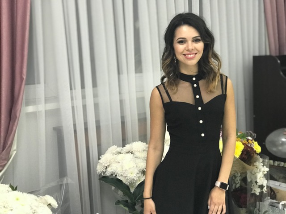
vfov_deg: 25.7
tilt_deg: -8.6
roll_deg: +1.0
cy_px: 107
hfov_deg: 33.8
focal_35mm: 57
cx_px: 143
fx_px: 471
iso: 320
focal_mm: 6.6
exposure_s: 1/50
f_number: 2.8
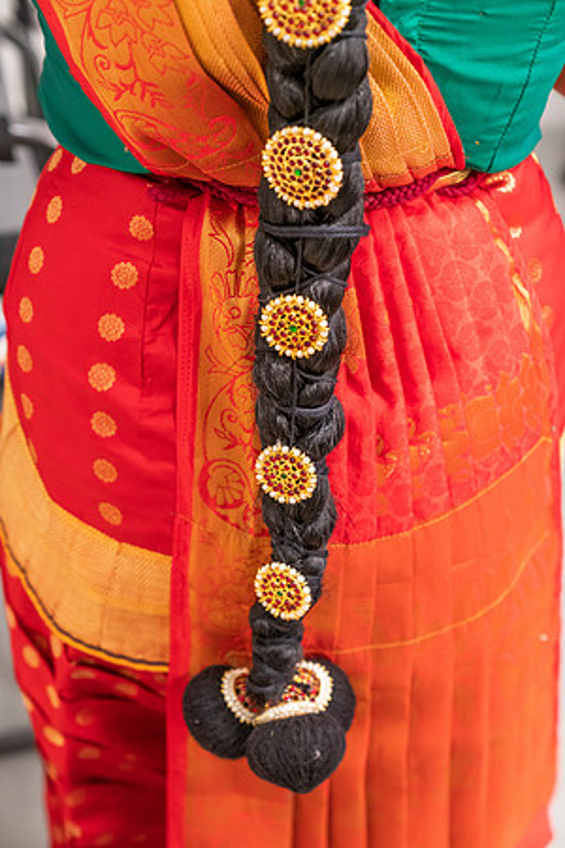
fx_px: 1648
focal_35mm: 70
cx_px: 282
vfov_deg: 28.8
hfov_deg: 19.5
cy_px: 424
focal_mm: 70
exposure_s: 1/200
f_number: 4.5
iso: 4000
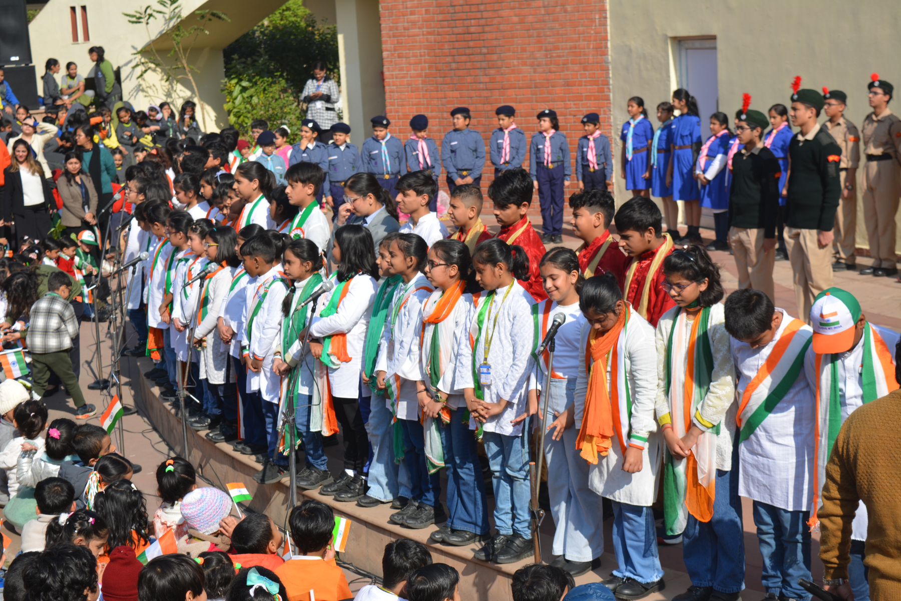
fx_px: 1727
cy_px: 300
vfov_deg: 19.7
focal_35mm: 69
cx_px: 450
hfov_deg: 29.2
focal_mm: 46
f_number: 9
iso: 100
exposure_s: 1/320
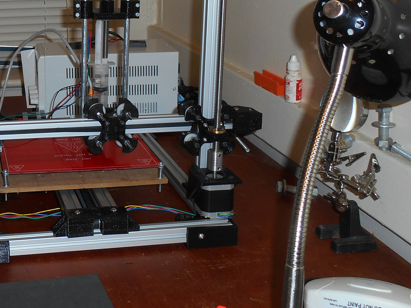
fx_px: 665
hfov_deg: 32.1
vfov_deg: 25.6
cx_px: 16
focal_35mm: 56
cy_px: 54
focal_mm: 4.7
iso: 80
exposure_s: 1/25
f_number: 3.4
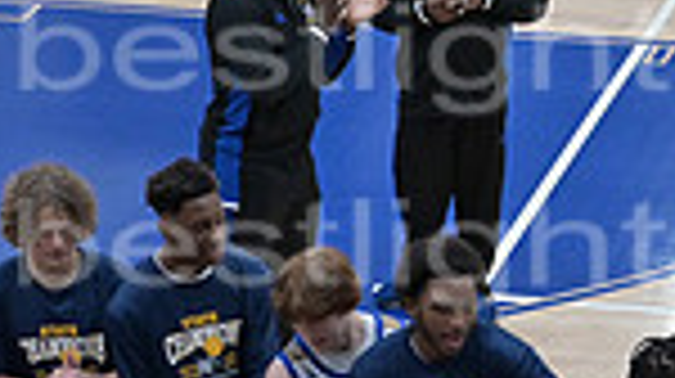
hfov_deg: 10.6
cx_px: 616
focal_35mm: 203
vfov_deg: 5.9
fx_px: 3629
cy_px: 549
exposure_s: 1/400
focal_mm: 50
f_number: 4
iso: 3600
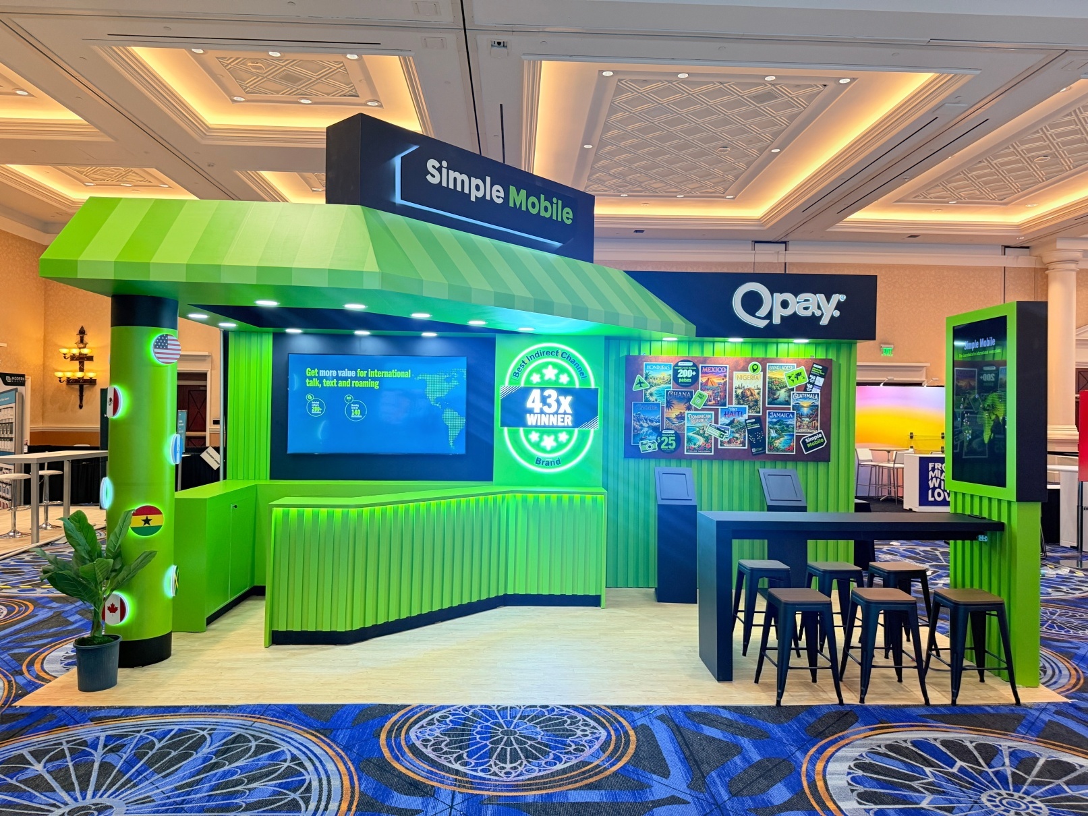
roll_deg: -1.0
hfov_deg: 71.6
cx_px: 544
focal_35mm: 24
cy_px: 408
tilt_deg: +0.6
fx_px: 754
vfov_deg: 56.8
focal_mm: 6.76
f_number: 1.78
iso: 320
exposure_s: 1/120
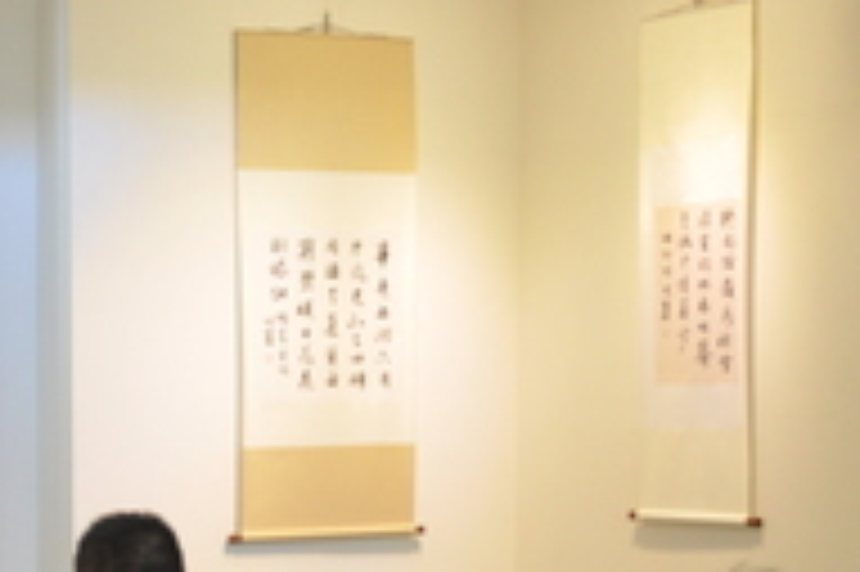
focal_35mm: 99
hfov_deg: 19.1
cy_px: 646
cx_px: -248
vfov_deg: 13.5
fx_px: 2363
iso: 640
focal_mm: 18
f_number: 4
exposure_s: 1/15
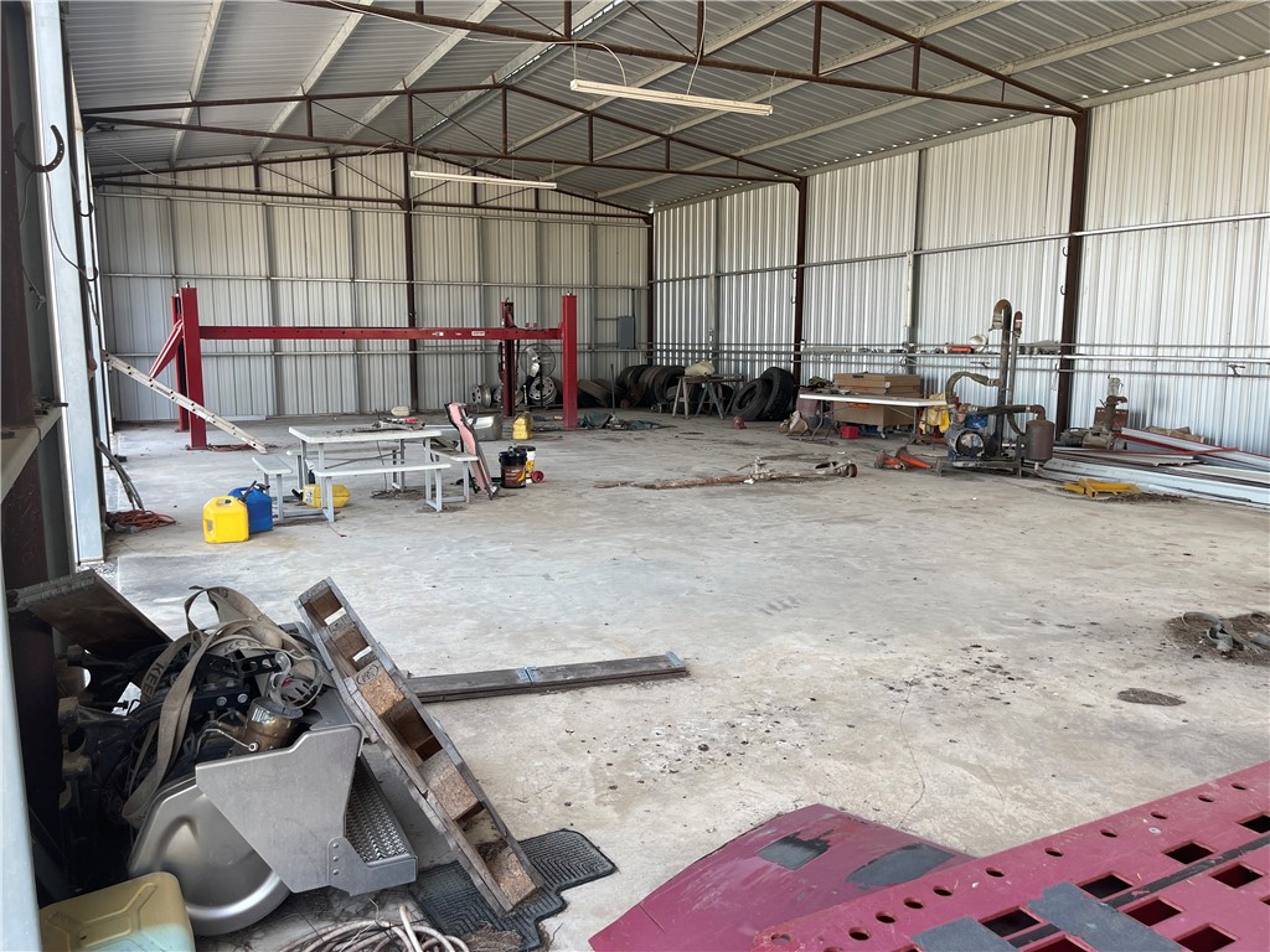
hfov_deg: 69.4
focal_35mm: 25
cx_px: 635
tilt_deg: -8.3
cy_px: 476
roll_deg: -0.3
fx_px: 917
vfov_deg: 54.9
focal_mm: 5.1
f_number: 1.6
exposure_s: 1/184
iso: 32
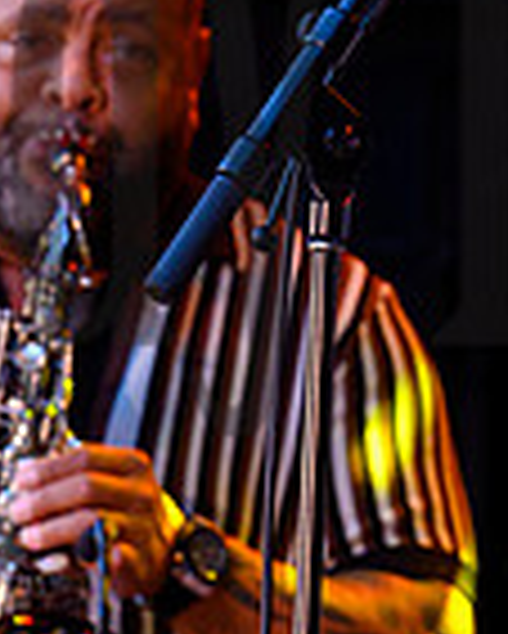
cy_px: 117
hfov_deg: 2.6
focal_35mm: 596
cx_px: 737
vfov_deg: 3.2
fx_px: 11189
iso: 3200
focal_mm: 155
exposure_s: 1/250
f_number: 5.6
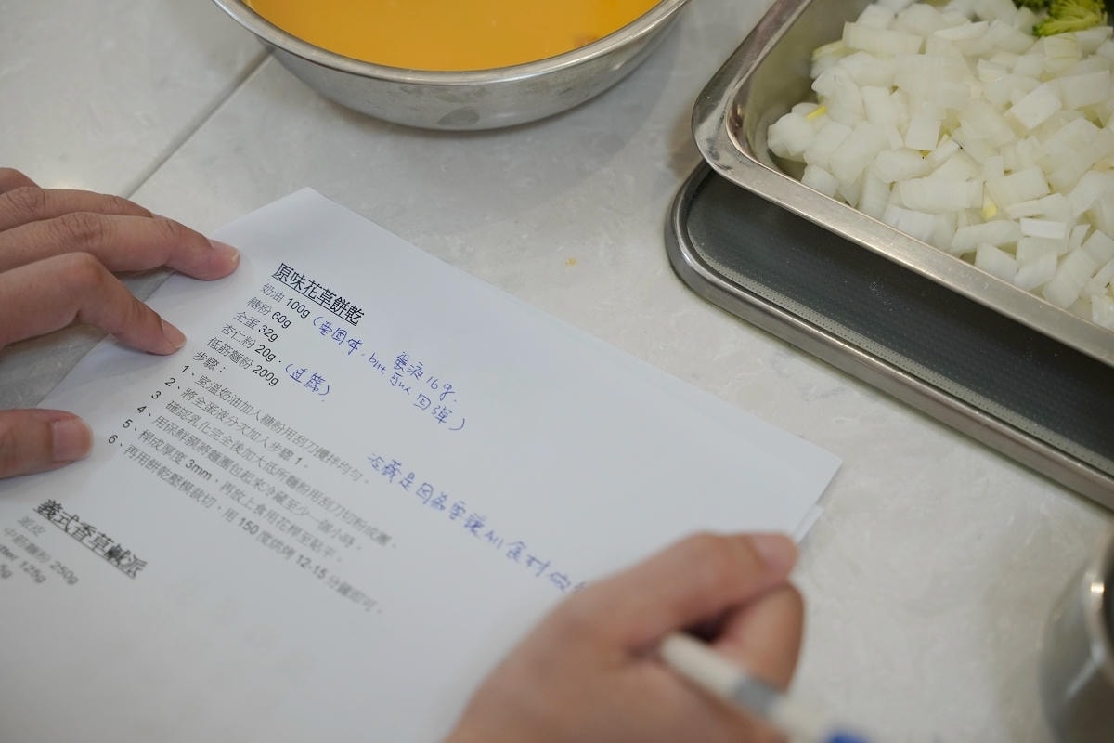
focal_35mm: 64
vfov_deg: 21.2
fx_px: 1980
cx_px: 557
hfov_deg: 31.4
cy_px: 372
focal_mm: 64
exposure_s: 1/160
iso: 1000
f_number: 4
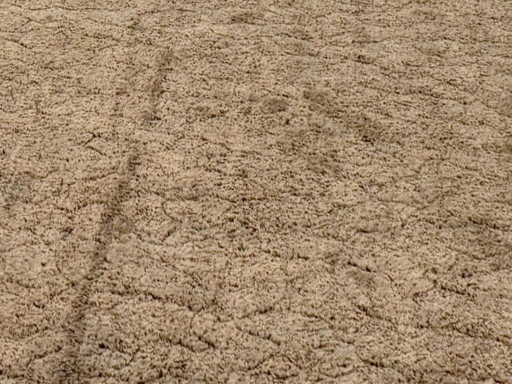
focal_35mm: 99
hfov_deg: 19.6
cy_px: -292
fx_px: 1464
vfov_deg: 13.5
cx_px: 75
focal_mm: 6.76
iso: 400
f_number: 1.78
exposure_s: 1/60
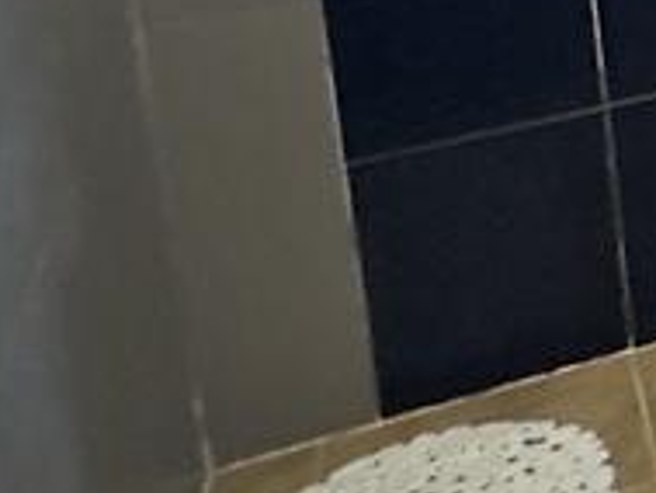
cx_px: 1671
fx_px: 1745
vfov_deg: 14.3
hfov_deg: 13.6
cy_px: -371
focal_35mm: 92
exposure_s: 1/58
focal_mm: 2.22
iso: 1250
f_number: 2.2
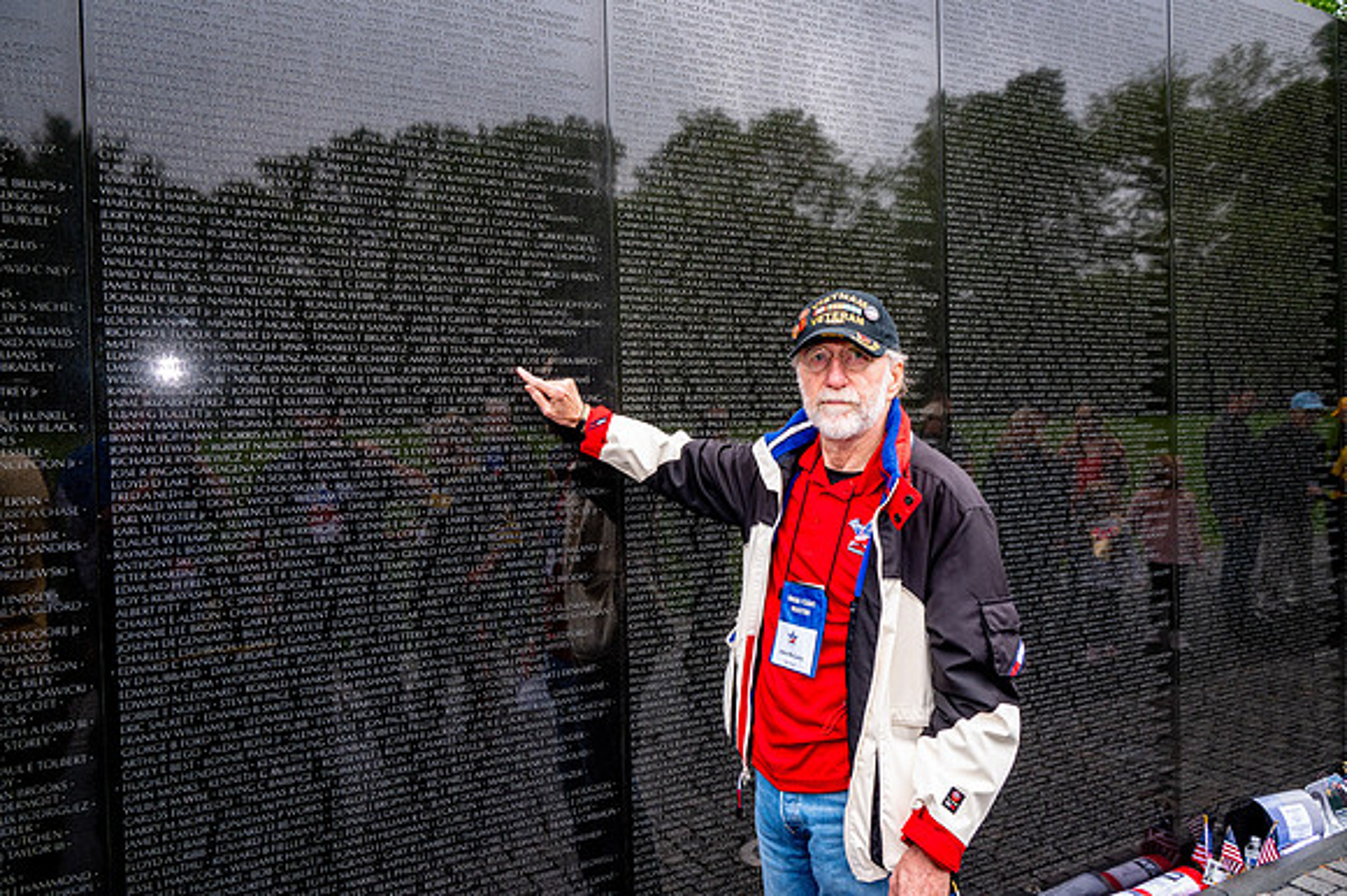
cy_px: 448
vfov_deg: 50.4
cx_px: 674
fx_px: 954
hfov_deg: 70.5
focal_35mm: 26
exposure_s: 1/640
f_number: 8
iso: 1100
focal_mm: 25.5
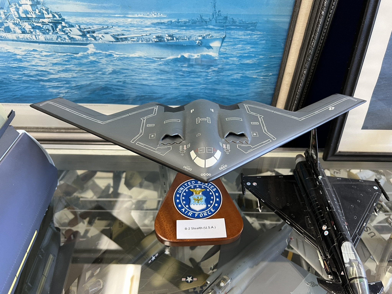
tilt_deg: -43.6
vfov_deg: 53.1
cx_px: 196
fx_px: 294
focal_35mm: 26
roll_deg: +0.7
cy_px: 147
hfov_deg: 67.3
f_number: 1.5
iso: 160
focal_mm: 5.7
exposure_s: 1/60
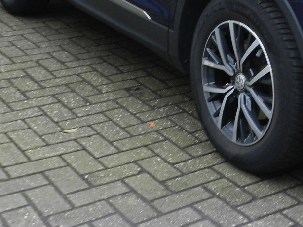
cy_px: -5
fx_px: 657
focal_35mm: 75
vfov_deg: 19.1
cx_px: 307
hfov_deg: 24.7
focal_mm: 5.6
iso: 400
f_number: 3.7
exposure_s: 1/15
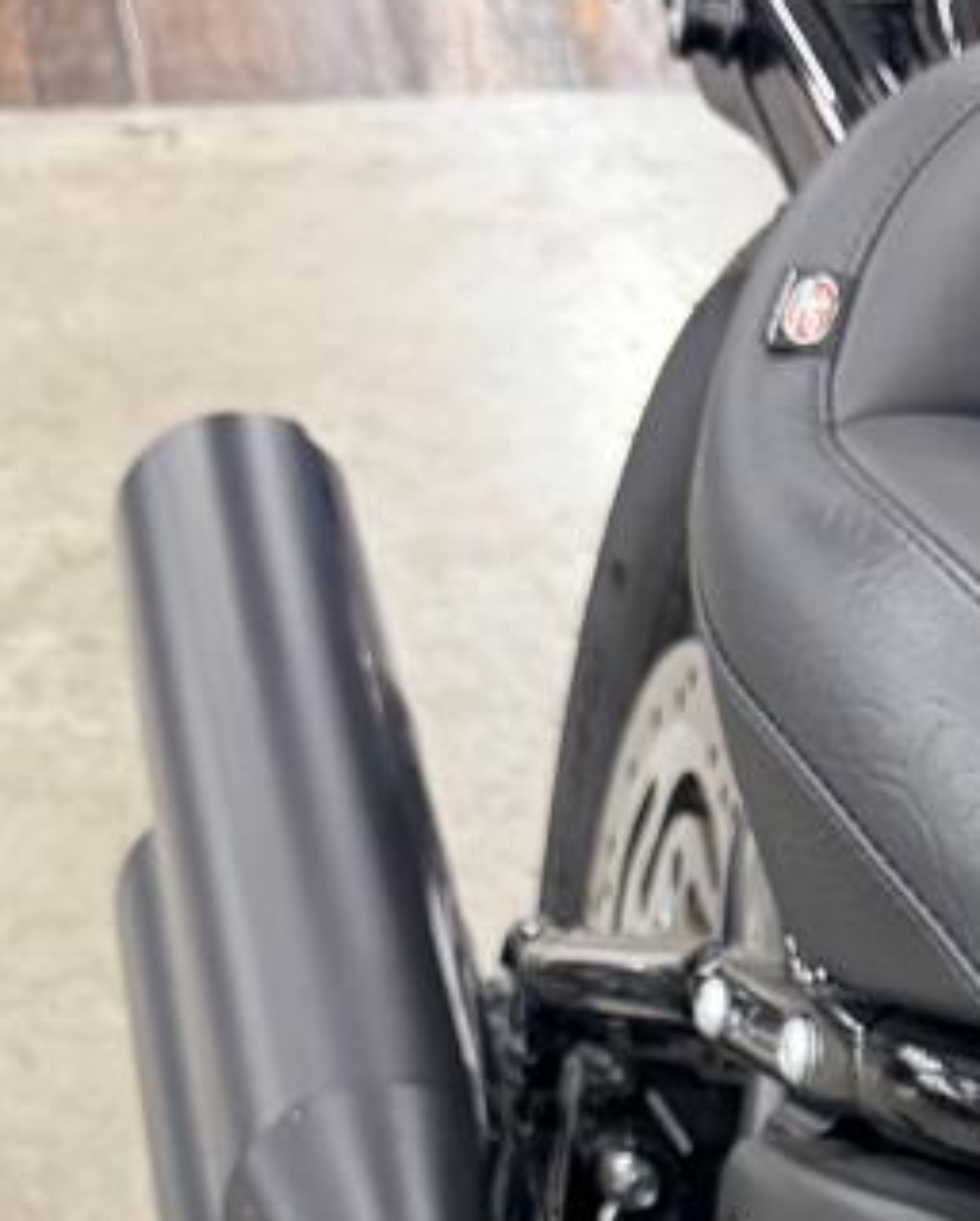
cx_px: 1346
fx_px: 3980
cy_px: 1623
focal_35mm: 110
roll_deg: -6.9
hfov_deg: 13.4
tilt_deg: -42.1
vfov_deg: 16.4
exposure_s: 1/60
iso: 320
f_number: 1.78
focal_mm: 6.76
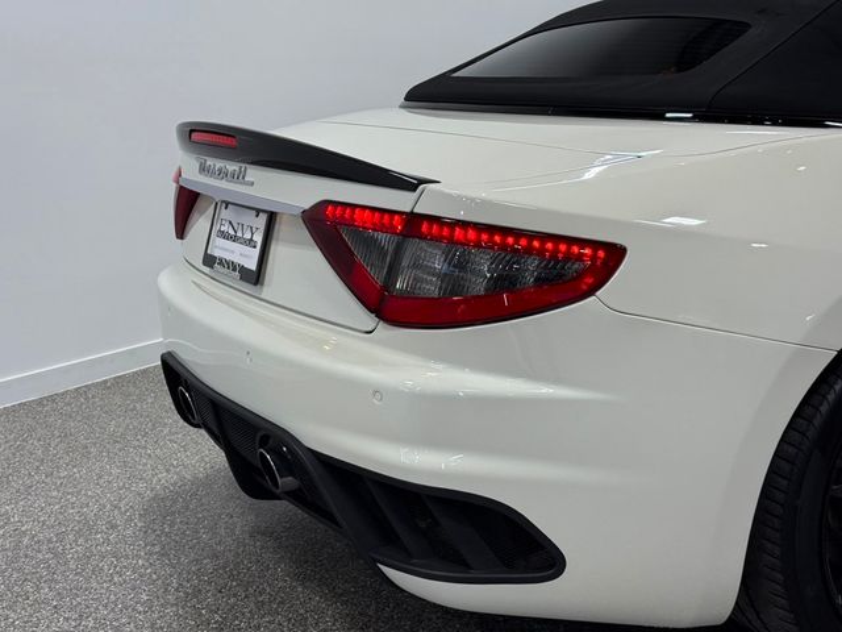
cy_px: 316
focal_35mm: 48
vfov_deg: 30.3
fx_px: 1168
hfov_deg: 39.7
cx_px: 421
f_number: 1.78
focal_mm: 6.76
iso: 80
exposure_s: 1/513
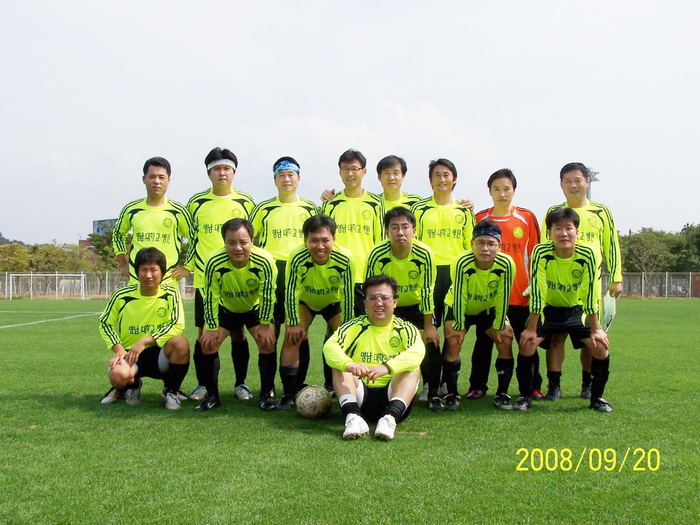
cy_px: 262
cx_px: 350
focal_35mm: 48
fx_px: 971
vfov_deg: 30.3
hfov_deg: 39.7
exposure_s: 1/500
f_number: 5.6
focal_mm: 8
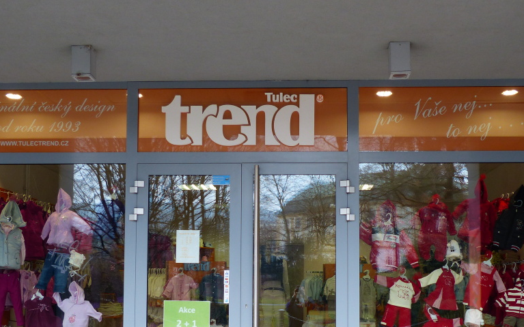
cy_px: 251
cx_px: 275
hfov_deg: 42.6
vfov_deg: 27.0
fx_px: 671
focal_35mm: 47
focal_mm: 5.9
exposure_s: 1/60
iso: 100
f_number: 2.8
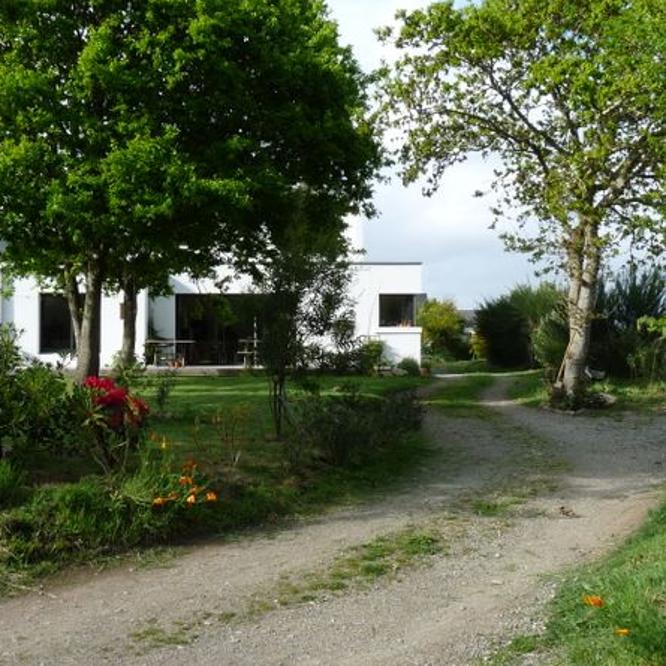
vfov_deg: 34.0
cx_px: 295
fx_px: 1088
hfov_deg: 34.0
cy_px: 334
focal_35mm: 50
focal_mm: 5.4
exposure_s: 1/200
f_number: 5.6
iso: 100
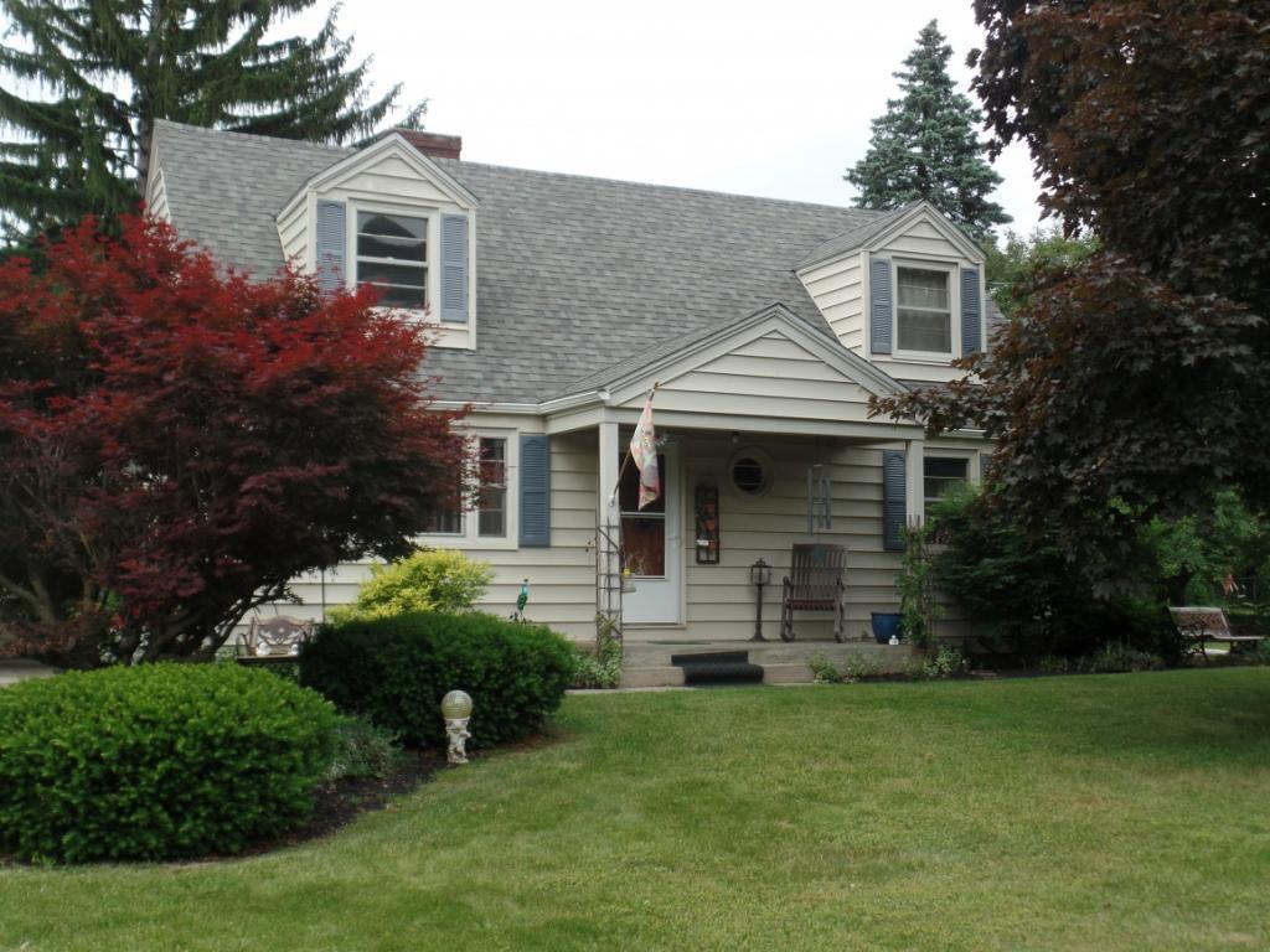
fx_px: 1541
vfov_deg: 34.3
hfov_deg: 44.8
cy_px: 476
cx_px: 635
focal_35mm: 42
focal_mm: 7.5
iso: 80
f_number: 3.6
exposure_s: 1/125
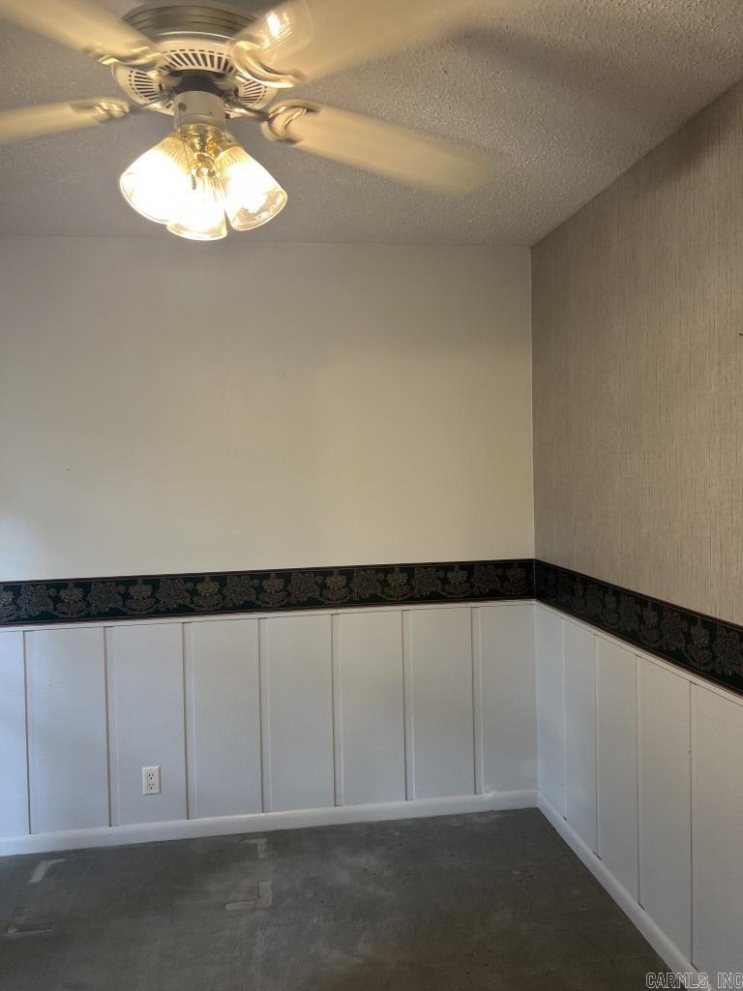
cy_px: 496
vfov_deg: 67.3
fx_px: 744
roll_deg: +1.6
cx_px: 372
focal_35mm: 26
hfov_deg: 53.1
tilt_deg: -0.9
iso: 80
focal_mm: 5.7
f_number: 1.5
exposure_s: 1/60
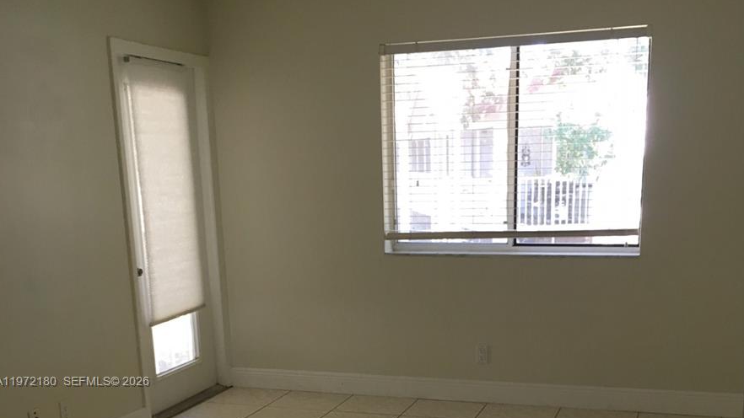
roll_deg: +1.3
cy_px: 383
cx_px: 373
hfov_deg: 47.4
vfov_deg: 26.7
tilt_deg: -14.8
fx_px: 848
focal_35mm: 43
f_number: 2.2
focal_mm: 4.15
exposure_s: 1/30
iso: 32
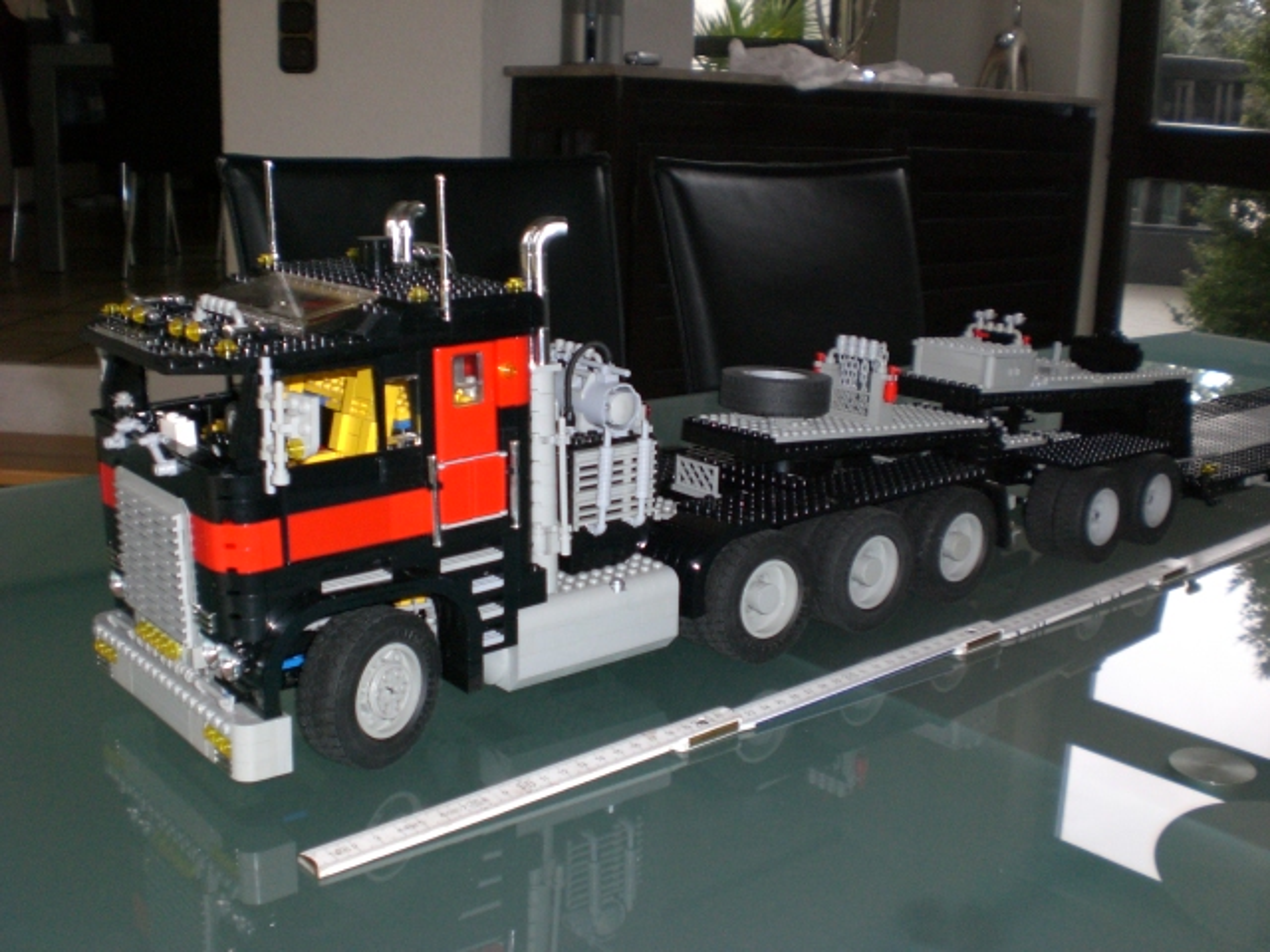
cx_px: 635
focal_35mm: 38
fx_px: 1394
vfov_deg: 37.7
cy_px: 476
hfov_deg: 49.0
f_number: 3.1
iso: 200
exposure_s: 1/60
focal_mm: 6.3
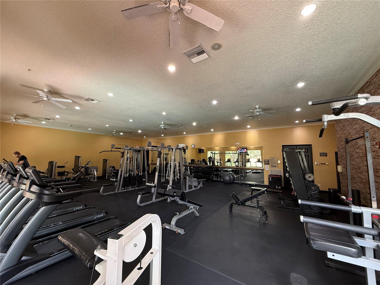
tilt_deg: +5.0
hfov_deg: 102.1
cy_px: 142
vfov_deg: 85.7
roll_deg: -0.4
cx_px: 190
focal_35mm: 14
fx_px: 154
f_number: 2.2
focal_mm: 2.22
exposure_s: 1/60
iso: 320
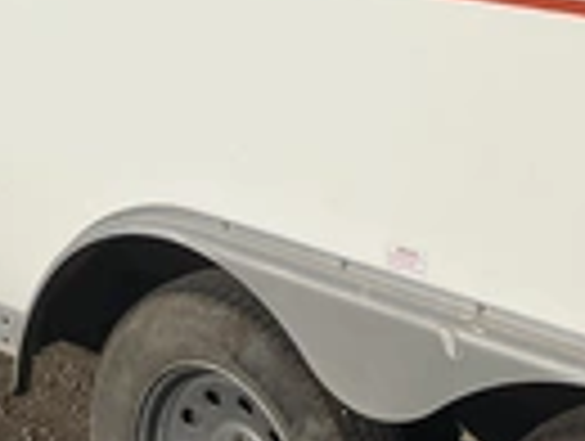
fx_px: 1507
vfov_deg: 15.7
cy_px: -153
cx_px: 212
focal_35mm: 89
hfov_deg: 21.9
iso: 25
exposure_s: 1/8621
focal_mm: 3
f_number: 1.8
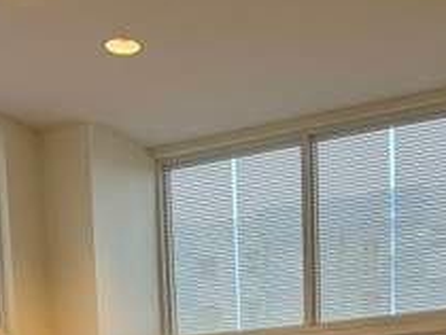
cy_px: 566
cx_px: 299
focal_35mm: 73
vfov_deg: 17.2
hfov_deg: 26.5
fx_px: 942
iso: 125
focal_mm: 6.76
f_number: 1.78
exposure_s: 1/60
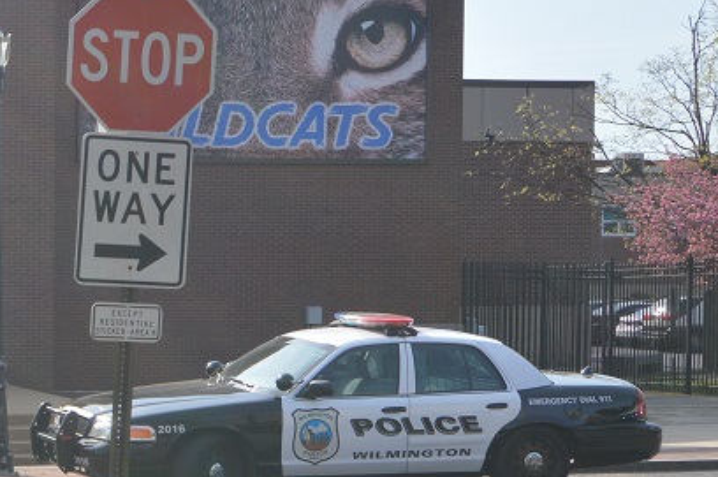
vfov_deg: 14.0
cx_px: -282
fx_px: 1932
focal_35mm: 97
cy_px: 348
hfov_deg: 19.1
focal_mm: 22
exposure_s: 1/250
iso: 100
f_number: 8
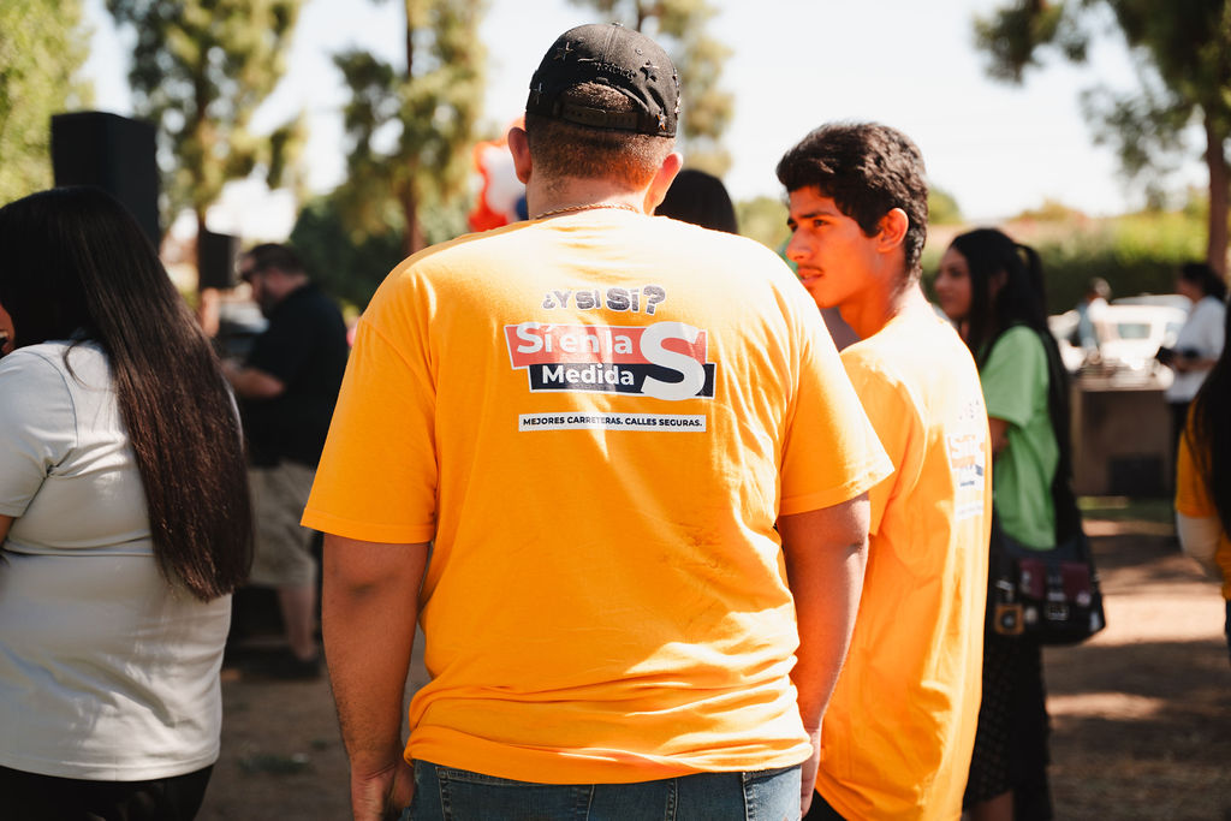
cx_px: 616
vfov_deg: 23.3
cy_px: 410
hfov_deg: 34.3
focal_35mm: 58
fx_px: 1994
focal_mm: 58.3
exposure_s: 1/640
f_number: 2.8
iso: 100
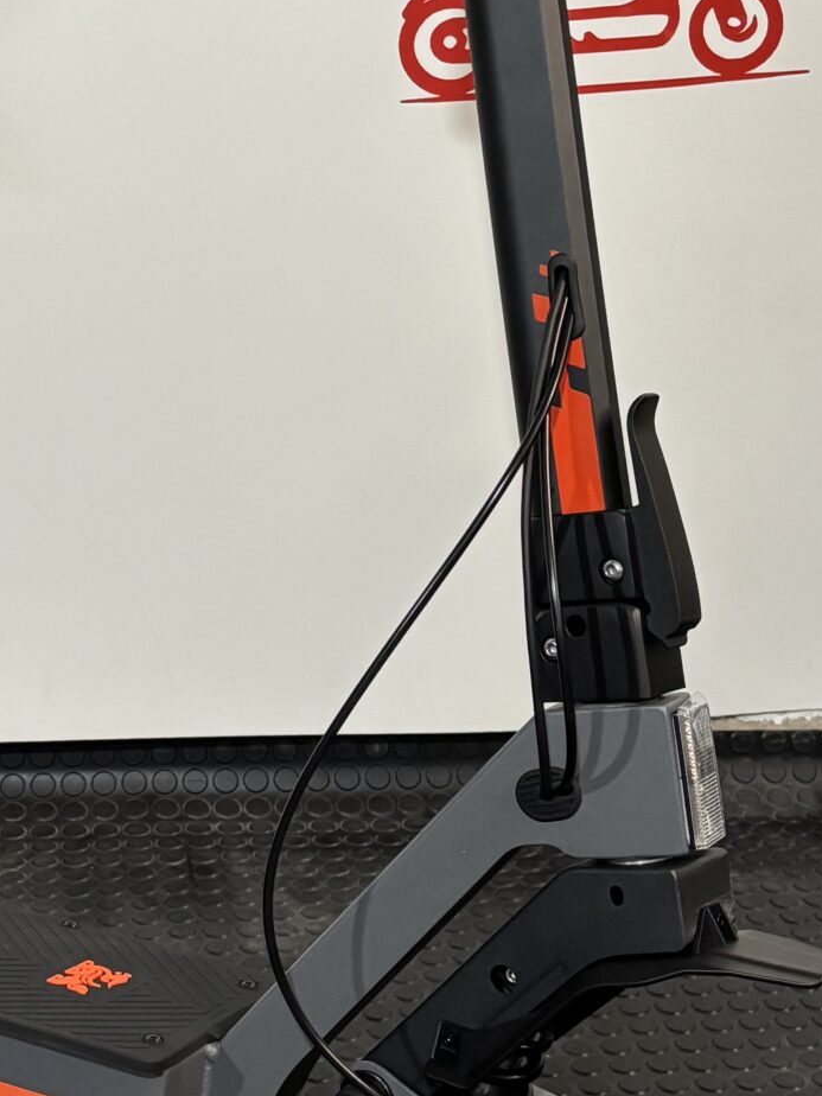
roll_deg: +0.2
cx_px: 113
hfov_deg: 20.1
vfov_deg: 26.8
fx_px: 2280
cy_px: 337
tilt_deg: -14.3
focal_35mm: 72
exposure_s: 1/60
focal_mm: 5.96
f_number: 1.6
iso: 250
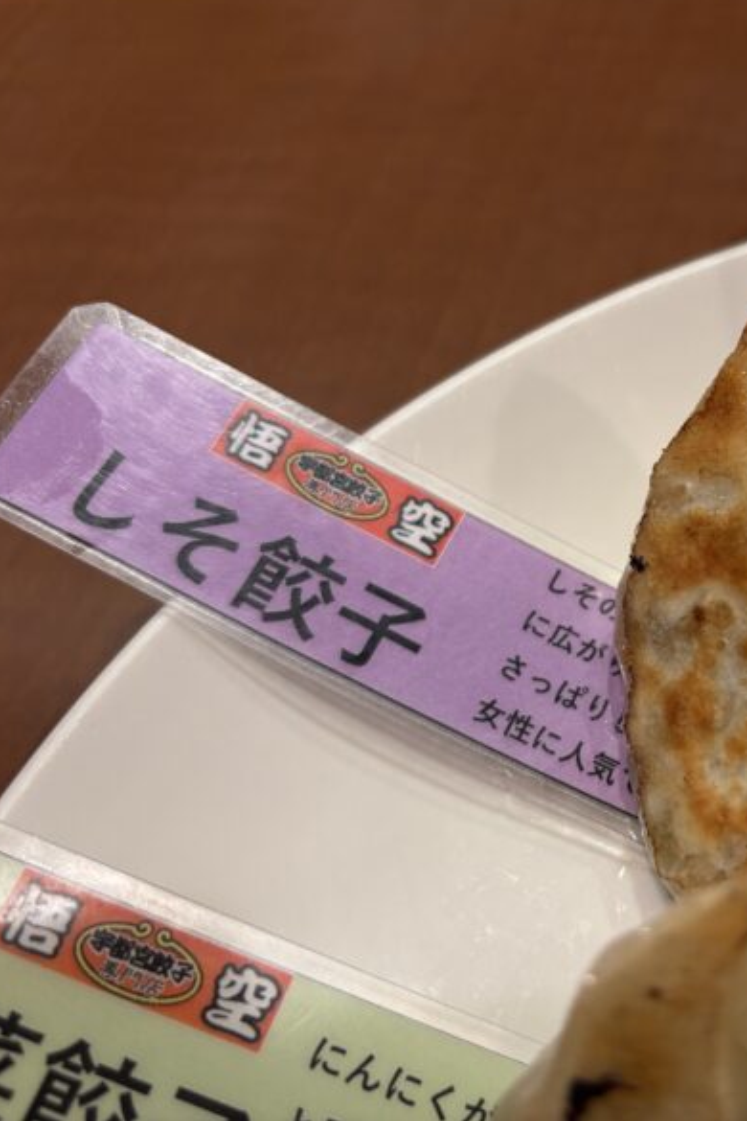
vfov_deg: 51.9
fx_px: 1152
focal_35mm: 37
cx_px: 684
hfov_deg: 33.8
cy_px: 548
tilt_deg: -57.2
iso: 125
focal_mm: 5.96
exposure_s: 1/100
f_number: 1.6
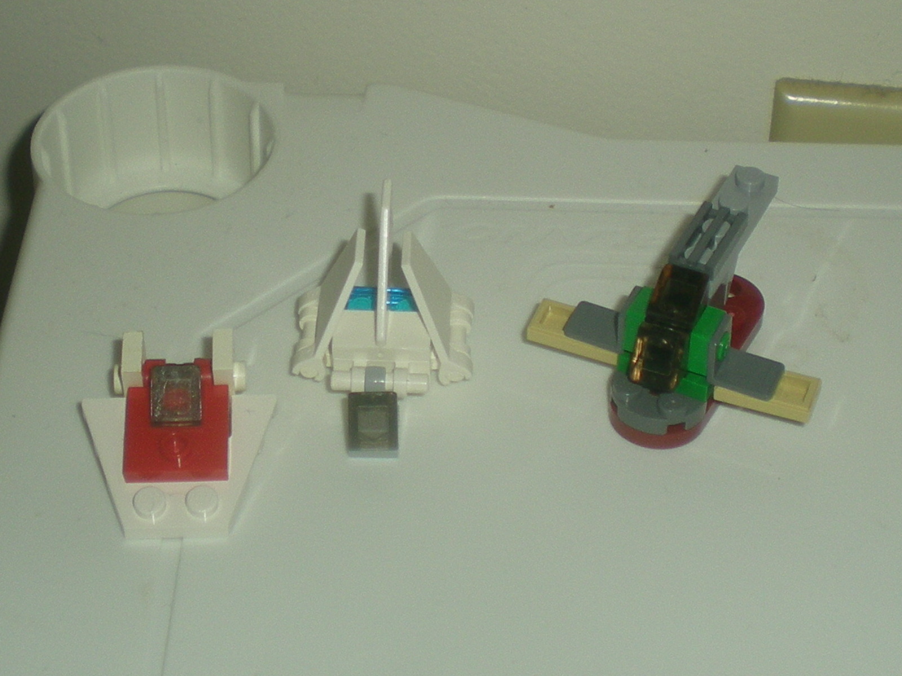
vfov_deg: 37.7
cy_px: 338
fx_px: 990
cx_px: 451
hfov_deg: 49.0
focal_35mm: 38
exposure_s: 1/60
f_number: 3.1
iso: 50
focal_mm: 6.3
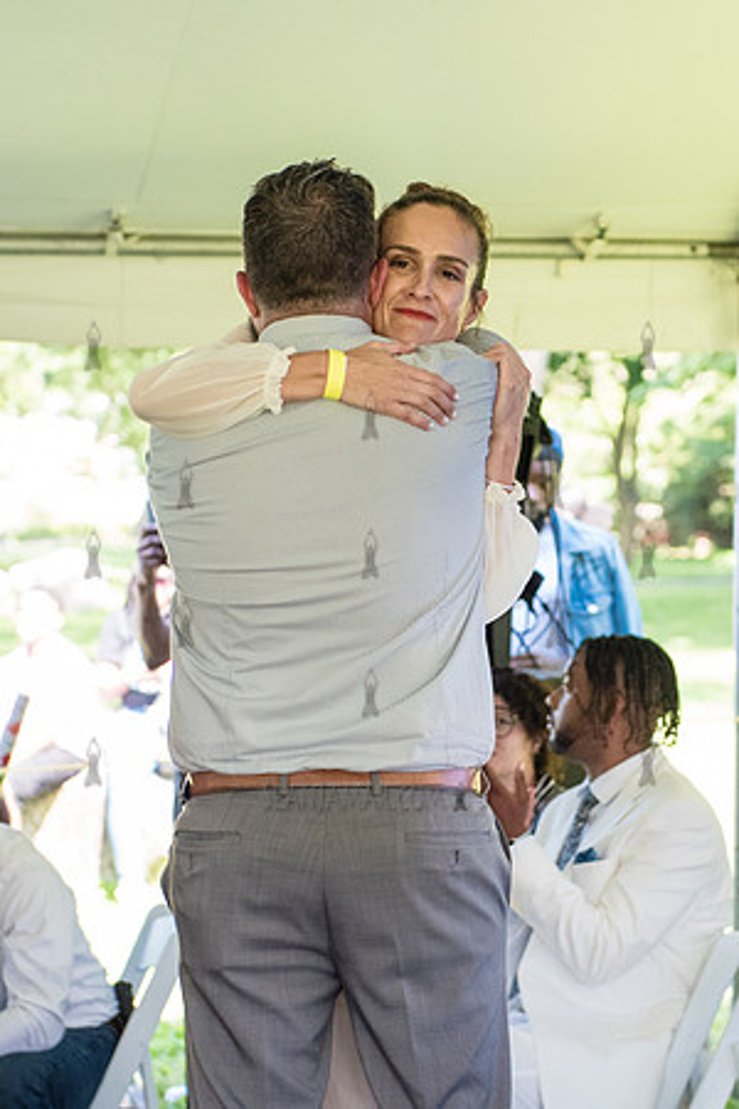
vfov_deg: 16.0
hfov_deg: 10.7
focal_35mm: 128
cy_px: 550
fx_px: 3944
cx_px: 456
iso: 2500
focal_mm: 70
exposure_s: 1/800
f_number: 4
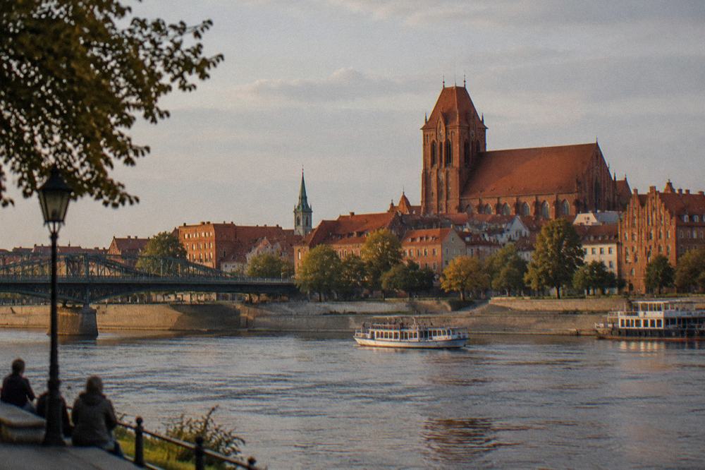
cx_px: 352
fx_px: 783
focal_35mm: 40
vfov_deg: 33.4
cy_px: 235
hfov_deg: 48.5
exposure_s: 1/320
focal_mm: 40
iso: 200
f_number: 5.6
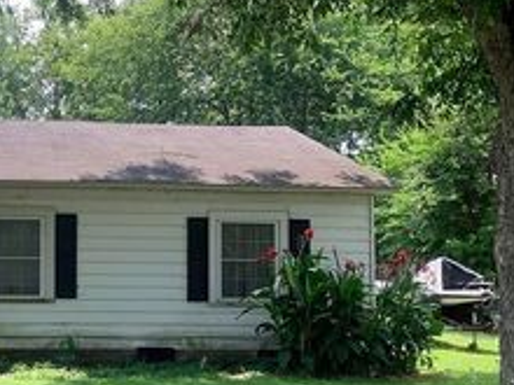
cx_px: -37
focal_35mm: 59
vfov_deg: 24.7
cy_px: 256
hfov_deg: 29.7
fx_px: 876
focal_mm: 4.25
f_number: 1.8
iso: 25
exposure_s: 1/422
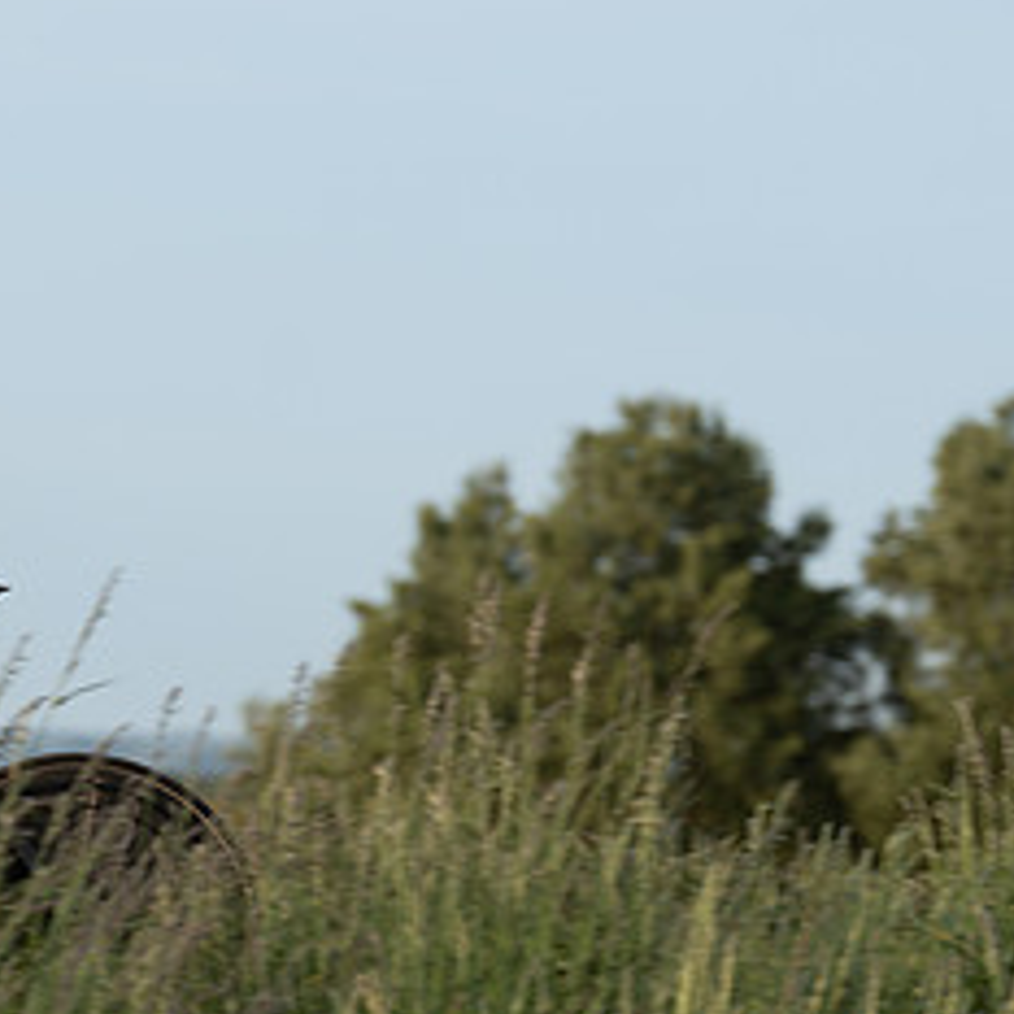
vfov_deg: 6.3
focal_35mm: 277
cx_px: -66
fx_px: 9180
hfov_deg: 6.3
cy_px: 608
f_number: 4
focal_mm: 122
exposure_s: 1/640
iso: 100
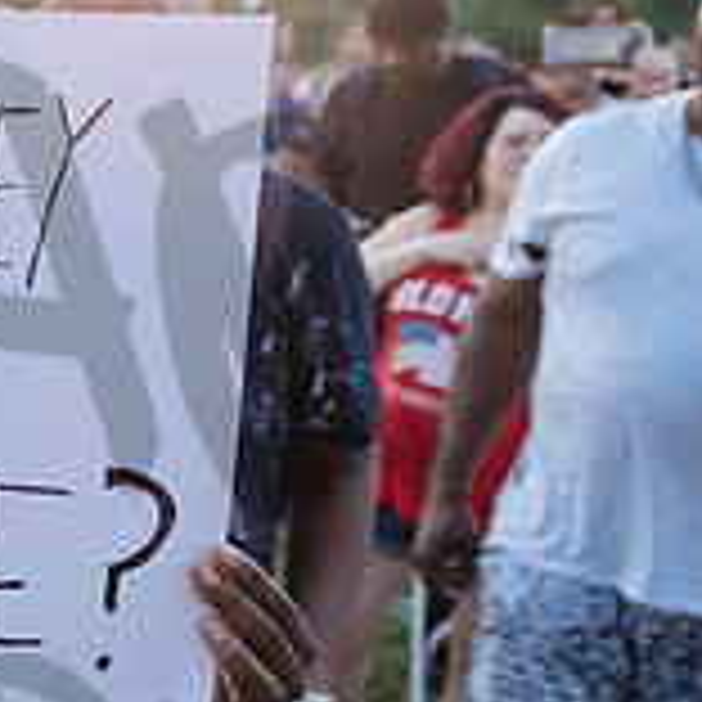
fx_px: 1996
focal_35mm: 87
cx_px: -411
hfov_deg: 17.5
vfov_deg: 19.9
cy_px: 339
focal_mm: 24
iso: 2000
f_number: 3.5
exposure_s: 1/1000
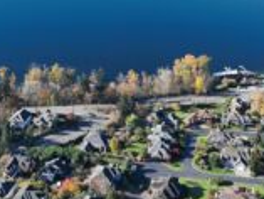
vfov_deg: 23.5
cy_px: 25
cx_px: 86
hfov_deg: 31.4
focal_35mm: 61
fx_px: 466
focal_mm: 12.29
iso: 200
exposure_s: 1/1600
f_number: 2.8
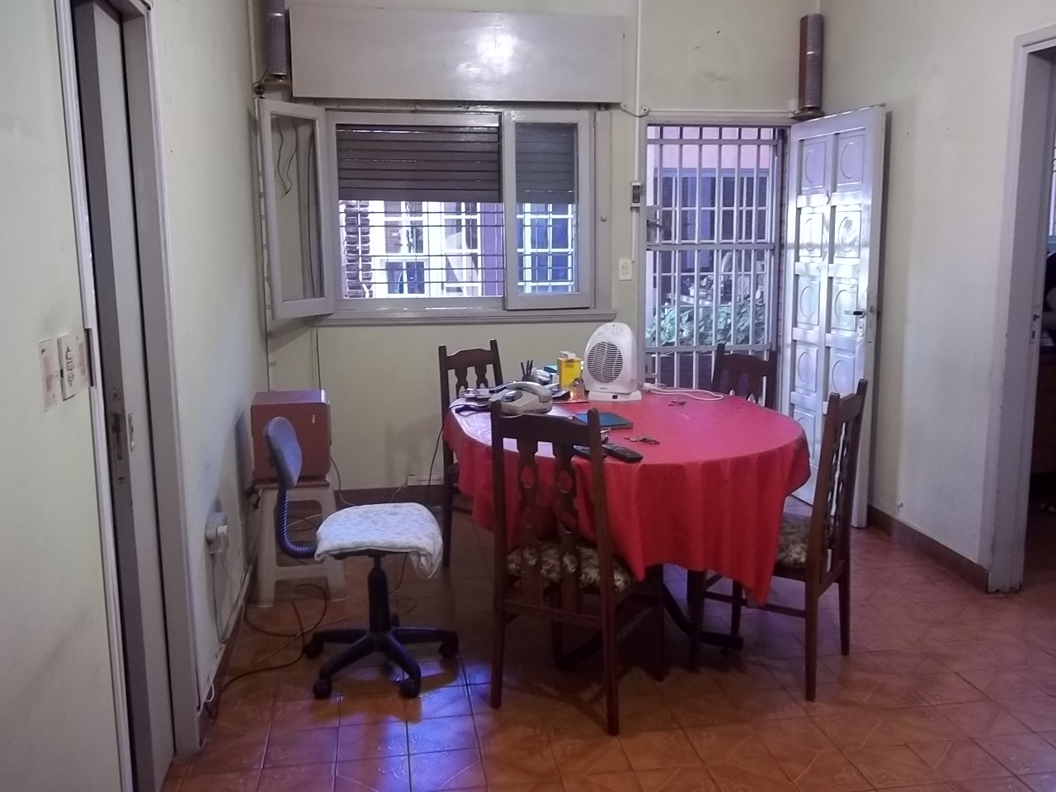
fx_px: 976
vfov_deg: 44.2
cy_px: 396
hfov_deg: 56.8
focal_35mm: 32
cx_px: 528
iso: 160
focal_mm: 5.7
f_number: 2.9
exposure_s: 1/15
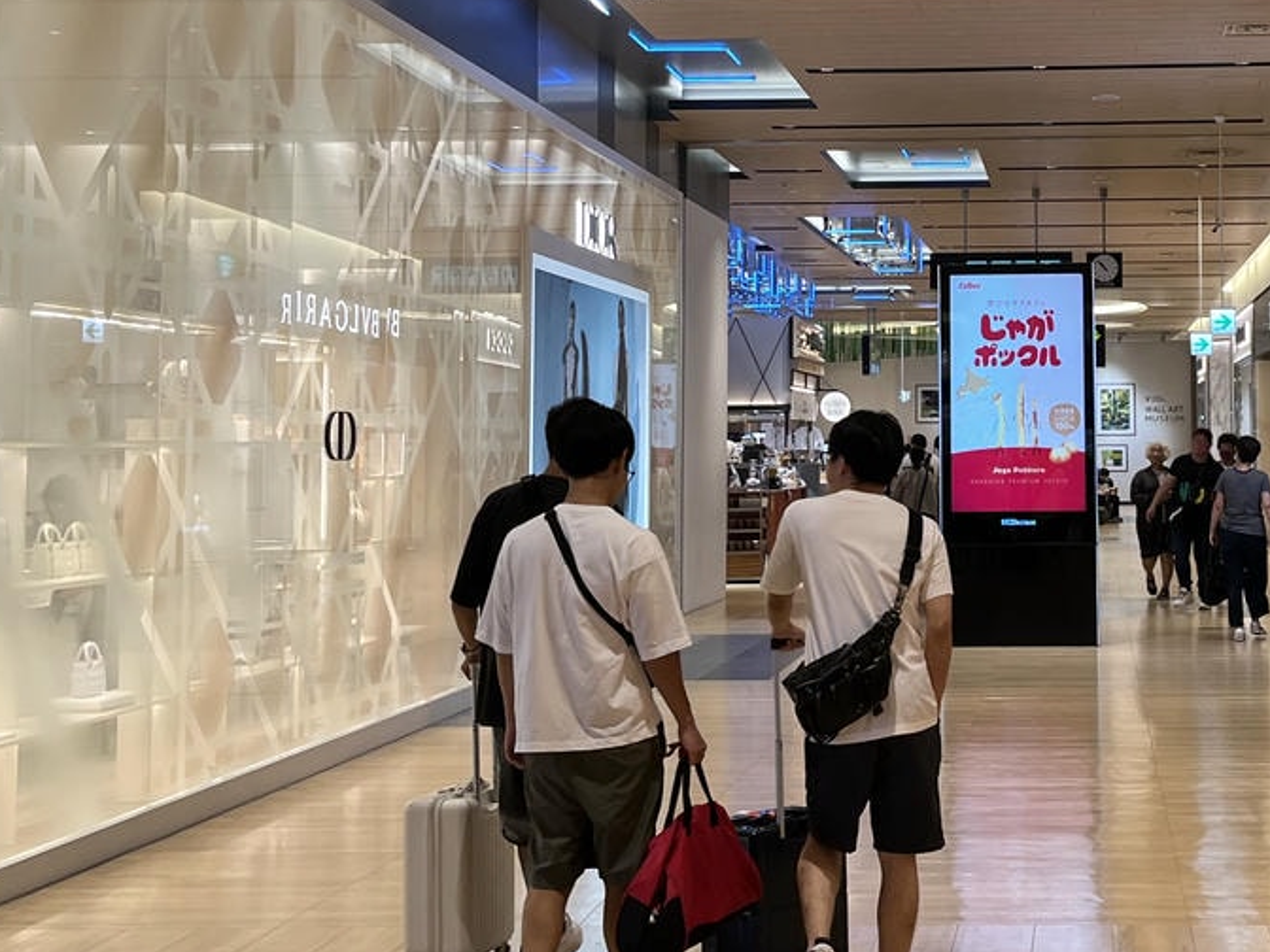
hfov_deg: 32.5
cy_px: 267
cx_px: 968
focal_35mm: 58
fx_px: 2128
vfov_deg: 25.0
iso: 64
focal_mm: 5.1
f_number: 1.6
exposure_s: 1/120
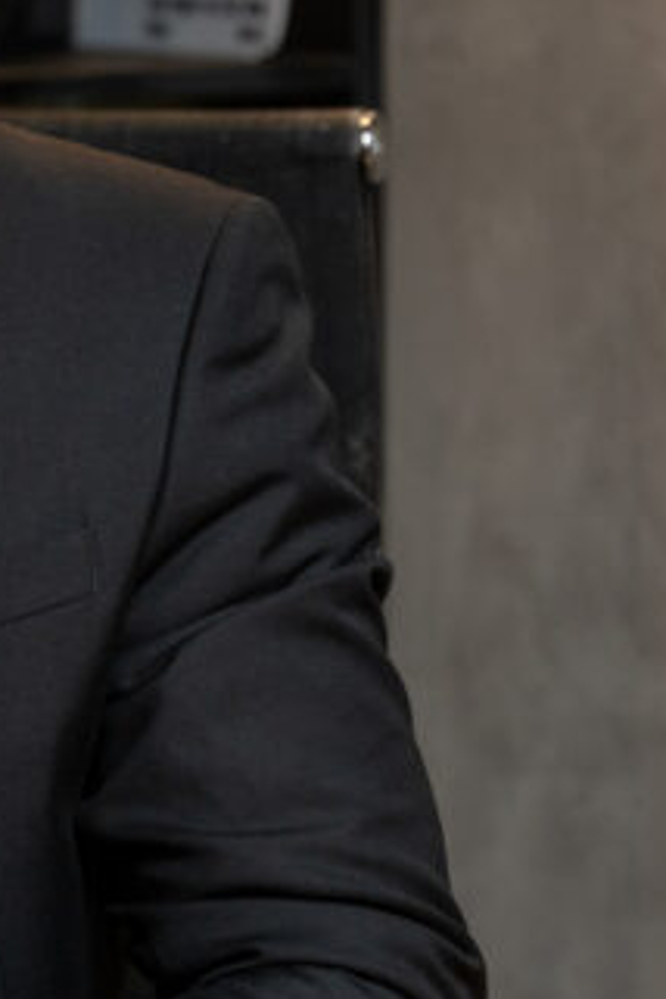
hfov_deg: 6.8
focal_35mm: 198
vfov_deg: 10.4
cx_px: -350
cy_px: 293
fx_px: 5494
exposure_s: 1/160
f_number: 2.8
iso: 640
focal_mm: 62
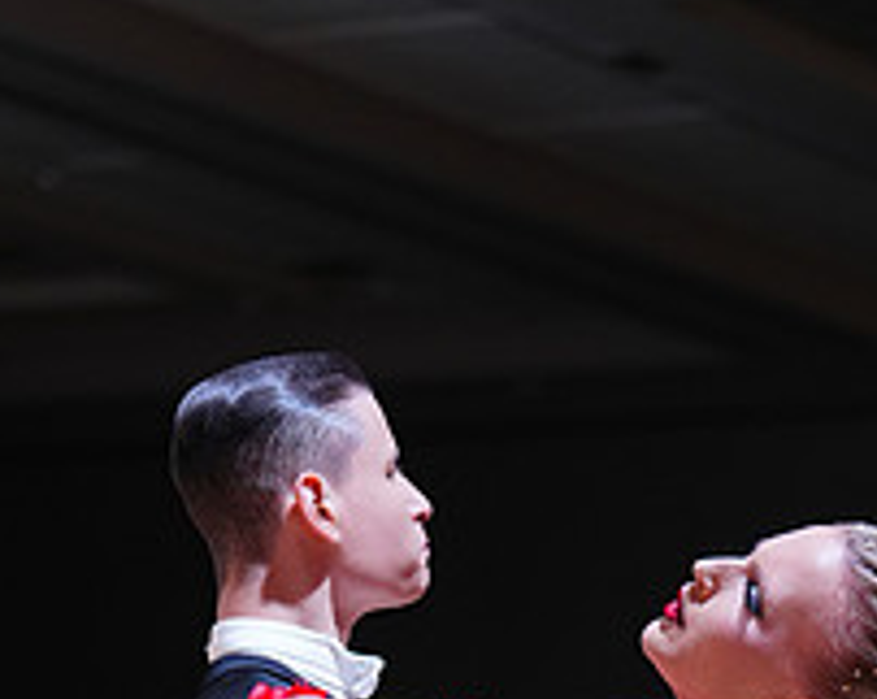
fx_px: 5313
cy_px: 1246
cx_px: 545
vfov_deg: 7.3
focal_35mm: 205
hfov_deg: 9.4
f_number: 2.8
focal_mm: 76
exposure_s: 1/500
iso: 1000
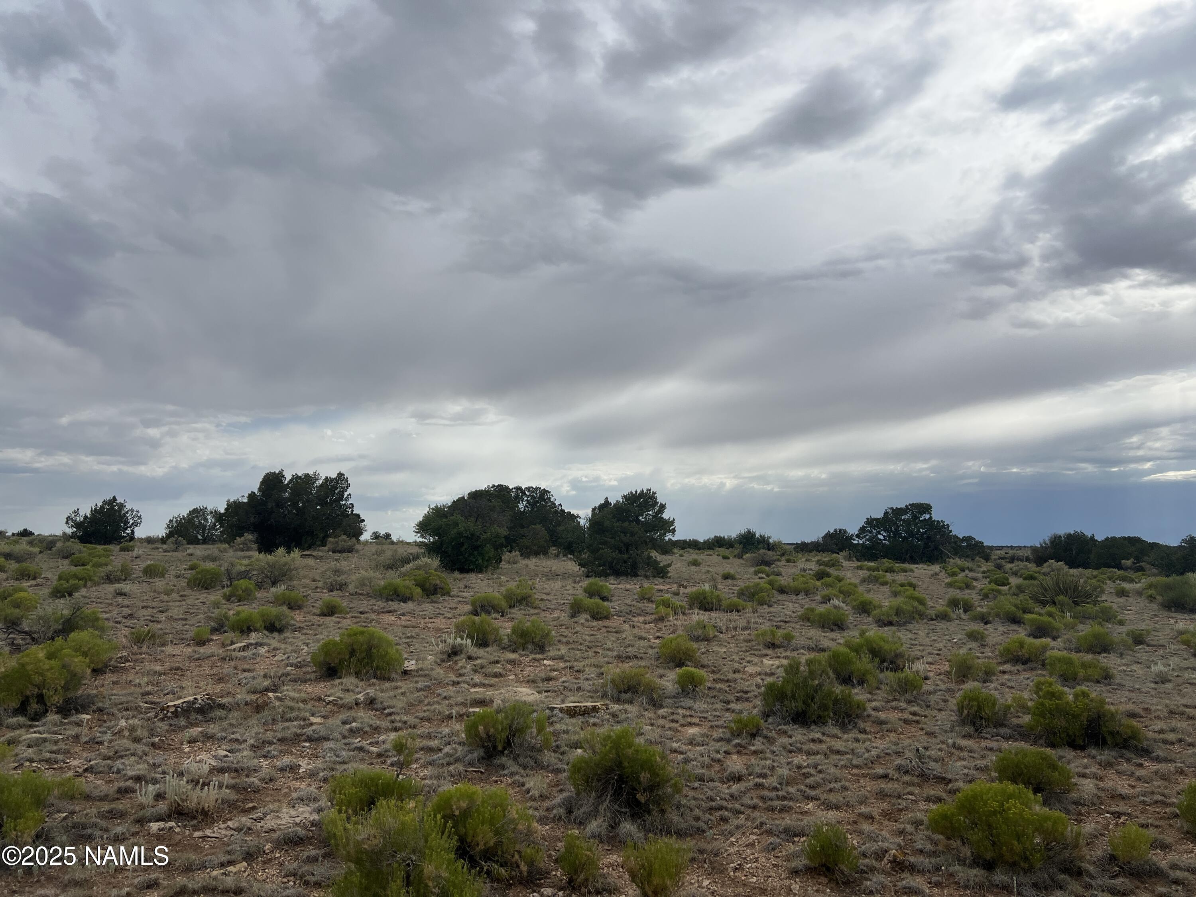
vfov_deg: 53.1
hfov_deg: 67.3
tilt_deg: +5.0
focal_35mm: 26
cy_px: 448
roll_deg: +0.7
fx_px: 898
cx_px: 598
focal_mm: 5.7
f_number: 1.5
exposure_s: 1/8000
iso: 50
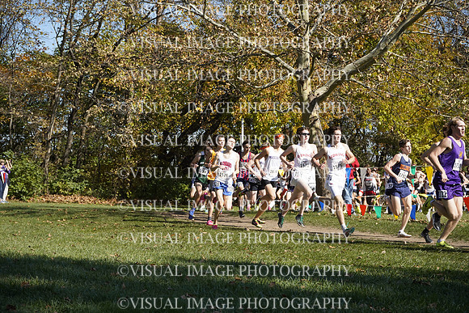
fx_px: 912
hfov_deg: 28.8
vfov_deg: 19.5
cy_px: 156
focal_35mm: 70
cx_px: 234
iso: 1600
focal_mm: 70
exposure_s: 1/2500
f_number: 8
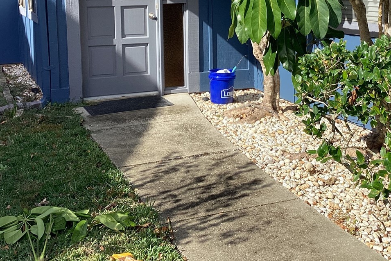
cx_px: 215
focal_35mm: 54
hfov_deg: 36.8
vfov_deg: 24.6
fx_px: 587
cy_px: 48
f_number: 2.4
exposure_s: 1/715
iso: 25
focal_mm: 3.3
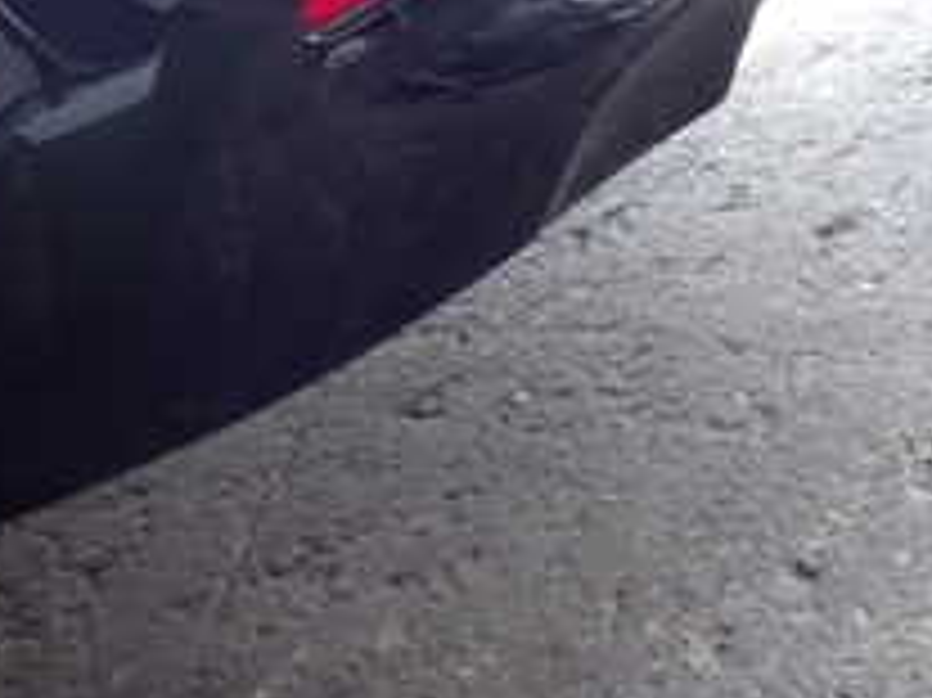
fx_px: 2341
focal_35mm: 87
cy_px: -108
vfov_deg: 16.4
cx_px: 347
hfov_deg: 22.5
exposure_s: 1/60
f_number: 2.3
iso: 160
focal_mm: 5.4
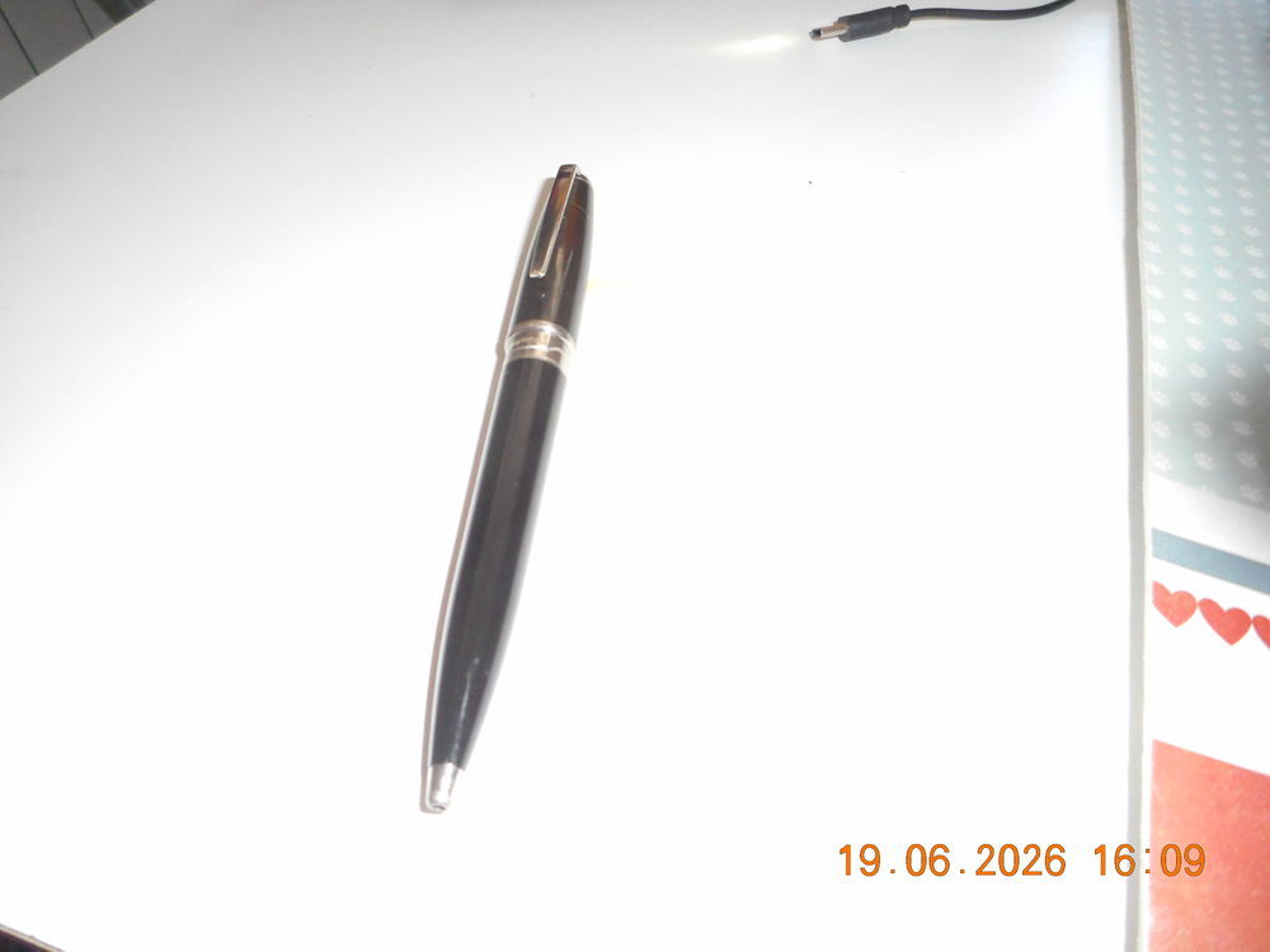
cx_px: 635
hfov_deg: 69.4
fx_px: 917
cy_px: 476
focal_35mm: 25
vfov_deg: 54.9
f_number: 3.7
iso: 560
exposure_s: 1/25
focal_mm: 4.5
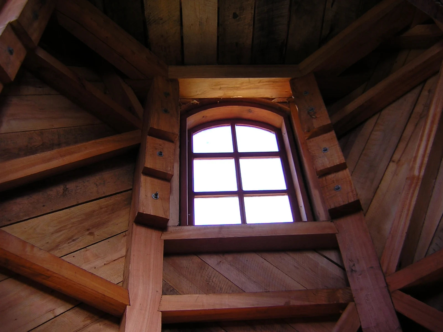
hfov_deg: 51.4
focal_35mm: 36
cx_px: 222
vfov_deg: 39.7
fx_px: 461
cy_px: 166
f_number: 2.6
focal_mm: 4.7
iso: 100
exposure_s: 1/66.7
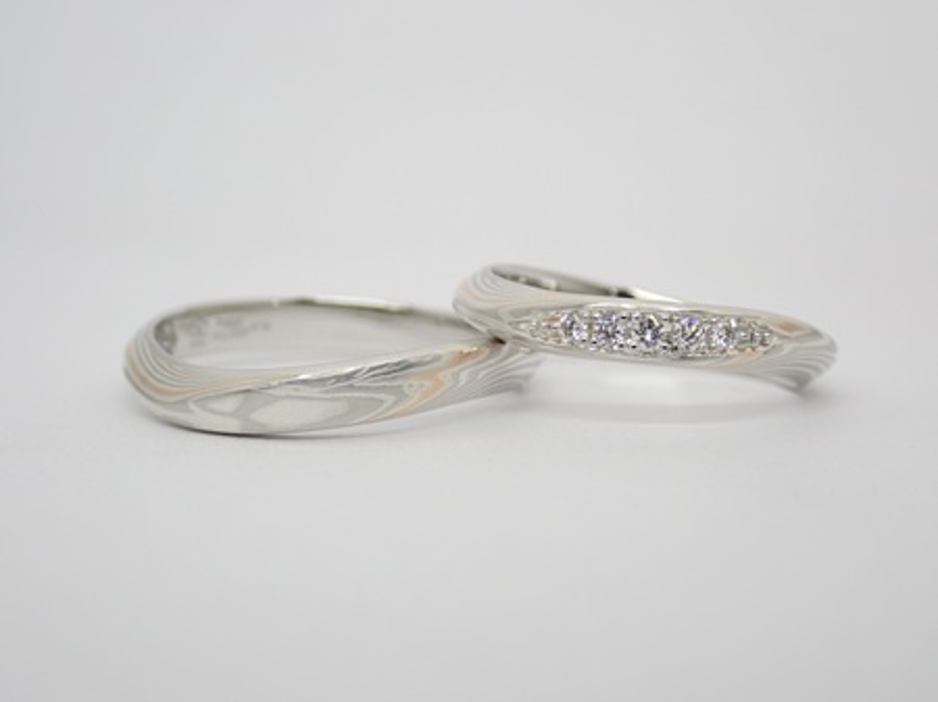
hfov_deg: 25.3
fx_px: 2085
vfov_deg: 19.1
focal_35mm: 77
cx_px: 469
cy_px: 351
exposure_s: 1/125
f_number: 4.1
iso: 200
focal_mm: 13.65
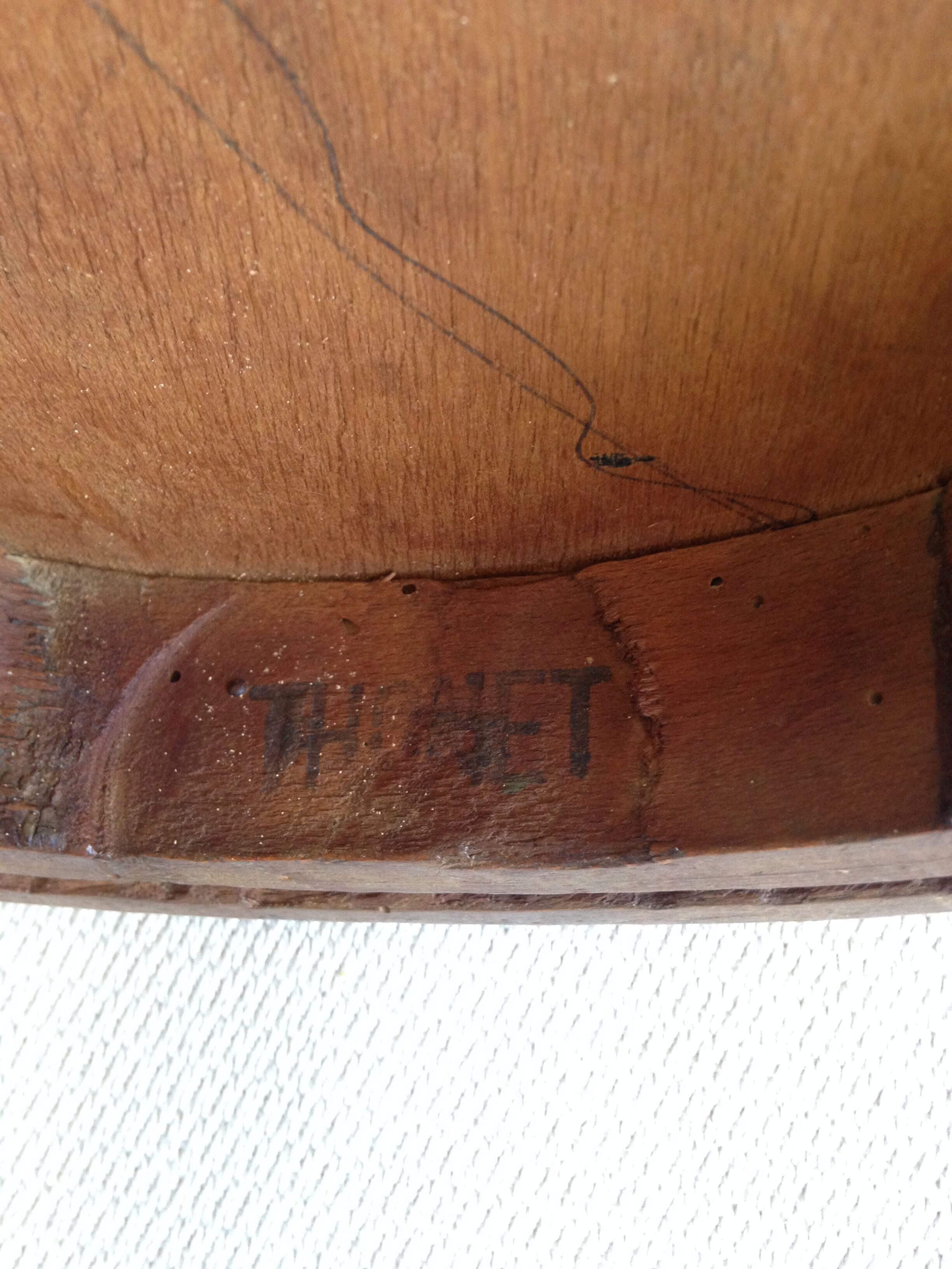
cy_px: 634
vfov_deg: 55.4
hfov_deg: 42.9
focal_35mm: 33
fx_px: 1210
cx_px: 476
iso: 200
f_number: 2.4
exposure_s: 1/20
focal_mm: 4.12
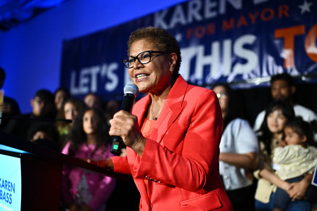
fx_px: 308
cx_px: 158
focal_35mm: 35
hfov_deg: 54.4
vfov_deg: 37.9
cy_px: 106
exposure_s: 1/1250
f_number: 1.2
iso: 3200
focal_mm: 35
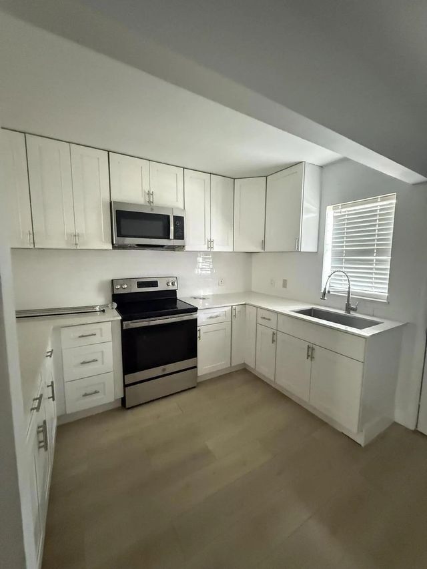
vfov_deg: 102.1
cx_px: 214
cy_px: 284
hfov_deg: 85.7
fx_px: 230
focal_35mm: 14
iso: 1000
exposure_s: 1/60
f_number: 2.2
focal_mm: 2.22
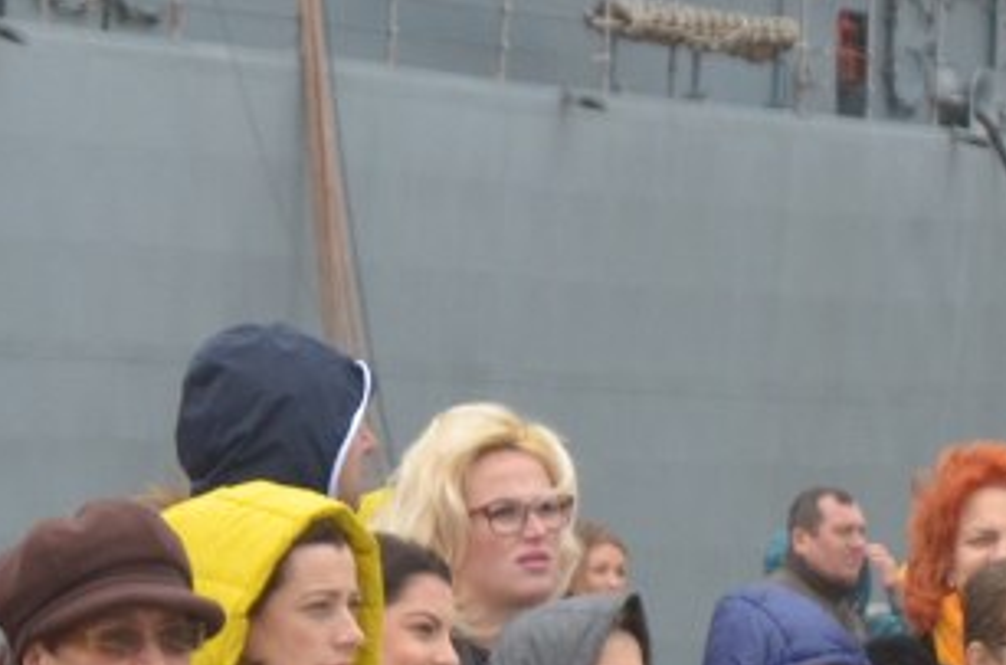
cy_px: 629
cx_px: -387
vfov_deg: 3.5
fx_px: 10898
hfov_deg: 5.3
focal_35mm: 391
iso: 500
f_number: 4.5
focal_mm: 50
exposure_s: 1/640
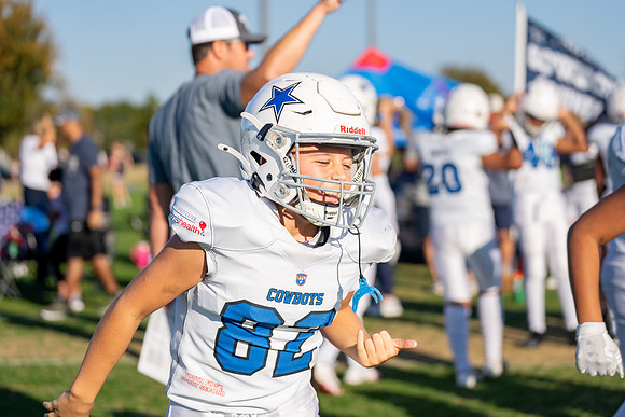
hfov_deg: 22.2
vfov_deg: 14.9
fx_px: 1594
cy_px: 188
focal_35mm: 92
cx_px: 325
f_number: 2.8
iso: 320
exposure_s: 1/6400
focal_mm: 78
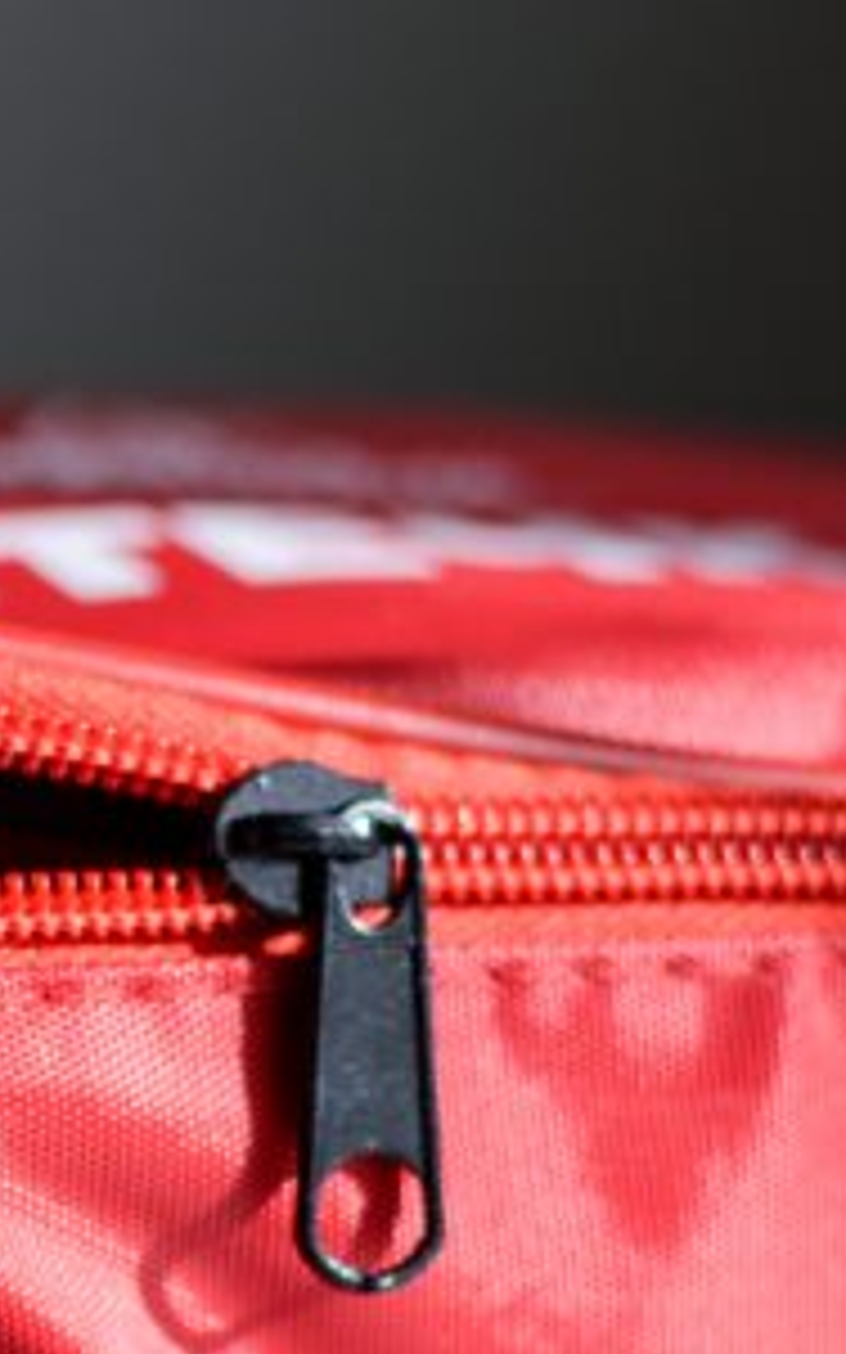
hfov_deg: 9.3
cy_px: 1032
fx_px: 5030
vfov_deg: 15.3
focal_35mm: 136
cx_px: -567
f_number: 2.8
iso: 160
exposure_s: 1/500
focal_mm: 35
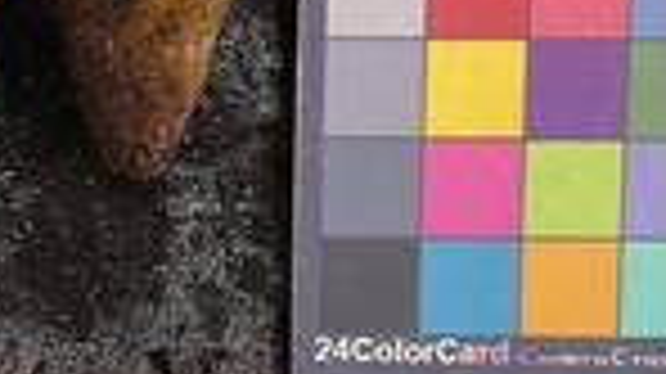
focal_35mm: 75
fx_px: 1324
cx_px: 36
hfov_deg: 27.0
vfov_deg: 16.0
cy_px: 128
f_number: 1.8
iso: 80
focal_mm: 3
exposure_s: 1/60
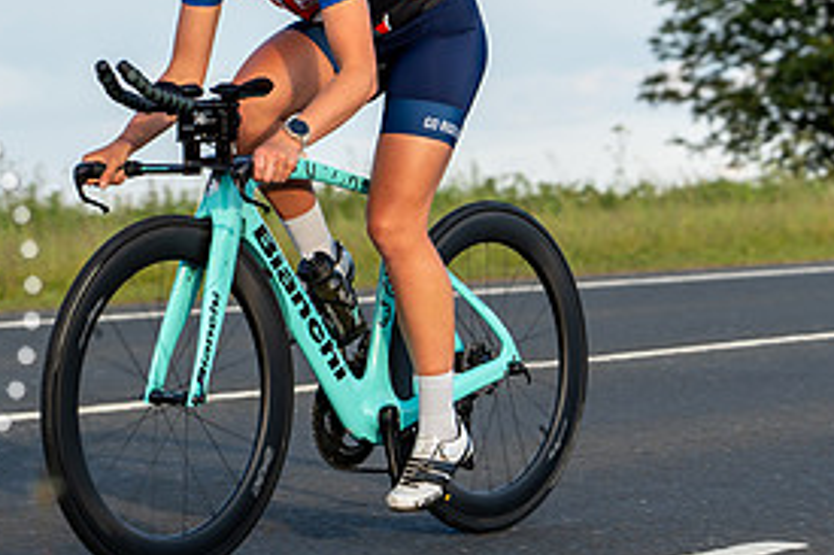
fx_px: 3565
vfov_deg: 8.9
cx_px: 227
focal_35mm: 154
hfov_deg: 13.3
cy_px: 135
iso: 125
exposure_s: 1/640
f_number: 4
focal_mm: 73
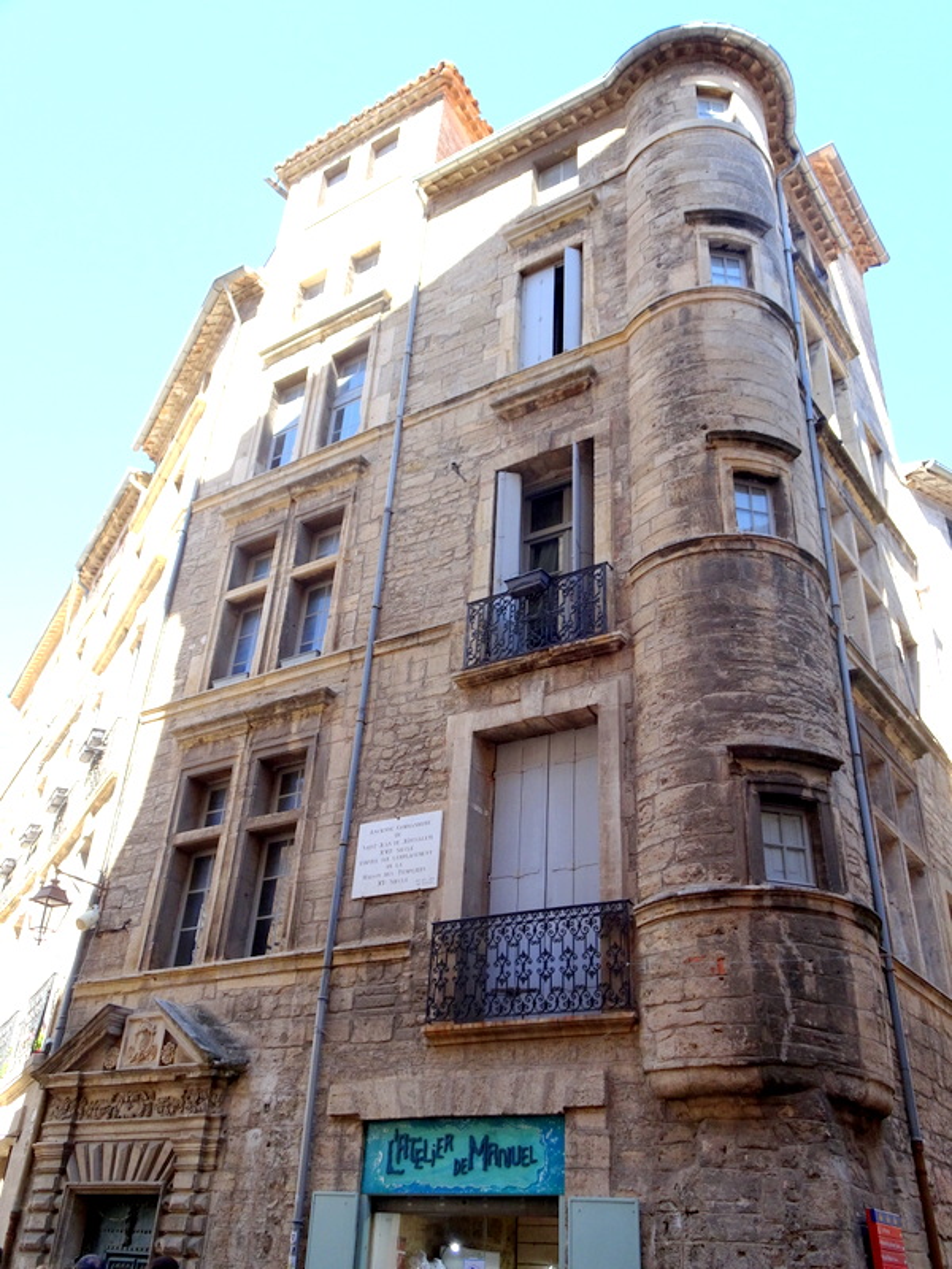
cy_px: 634
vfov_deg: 63.4
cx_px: 476
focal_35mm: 28
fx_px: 1027
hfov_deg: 49.7
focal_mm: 4.75
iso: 80
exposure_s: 1/100
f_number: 3.5
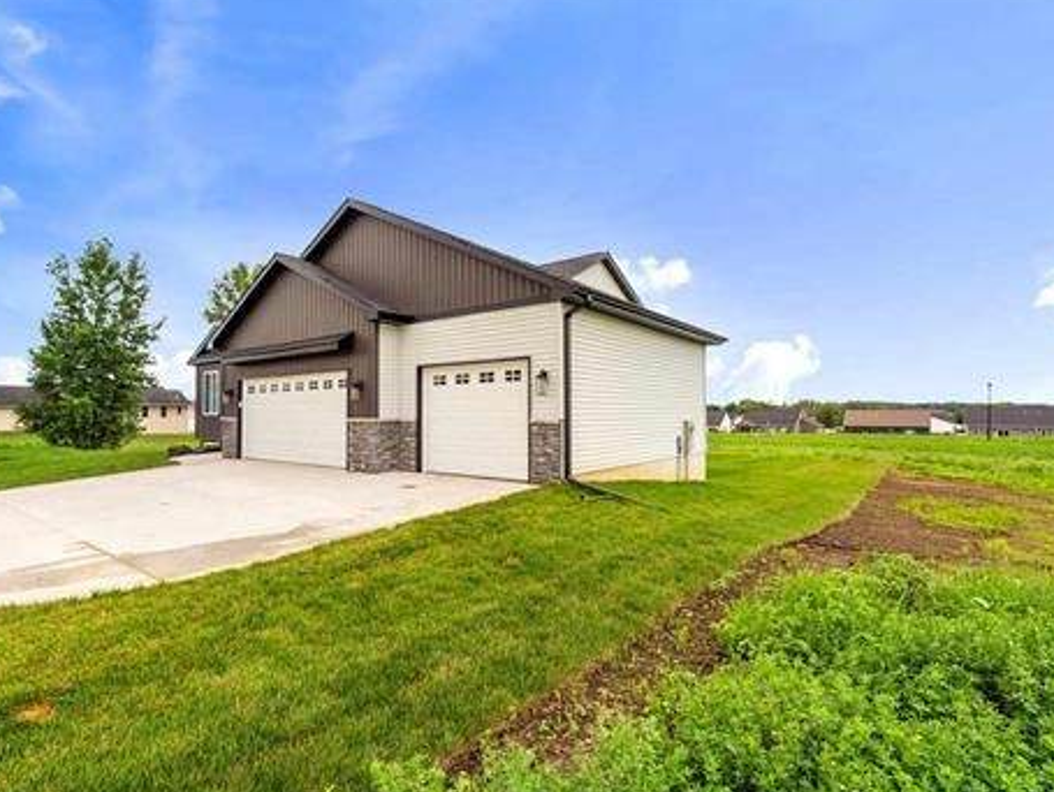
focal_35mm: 19
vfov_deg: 70.0
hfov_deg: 85.7
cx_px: 476
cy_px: 395
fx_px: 566
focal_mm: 16.5
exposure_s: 1/80
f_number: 9
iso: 250
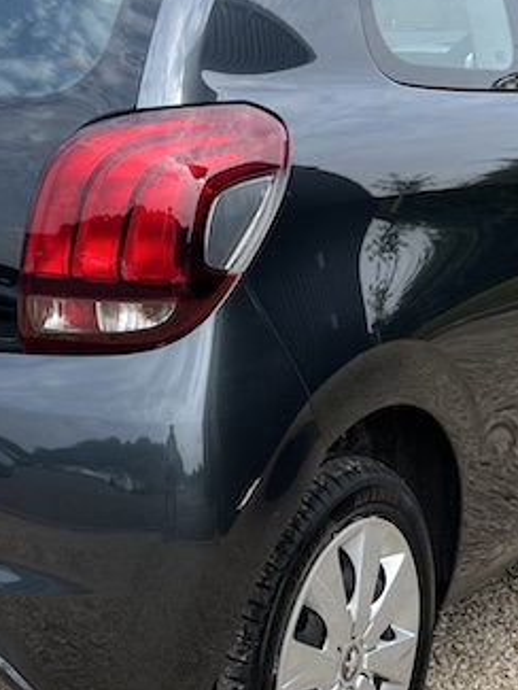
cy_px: 340
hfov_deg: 18.3
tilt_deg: -14.8
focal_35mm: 80
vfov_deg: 24.4
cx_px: 136
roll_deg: +1.0
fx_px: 1595
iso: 50
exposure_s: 1/1934
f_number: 1.5
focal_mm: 5.7
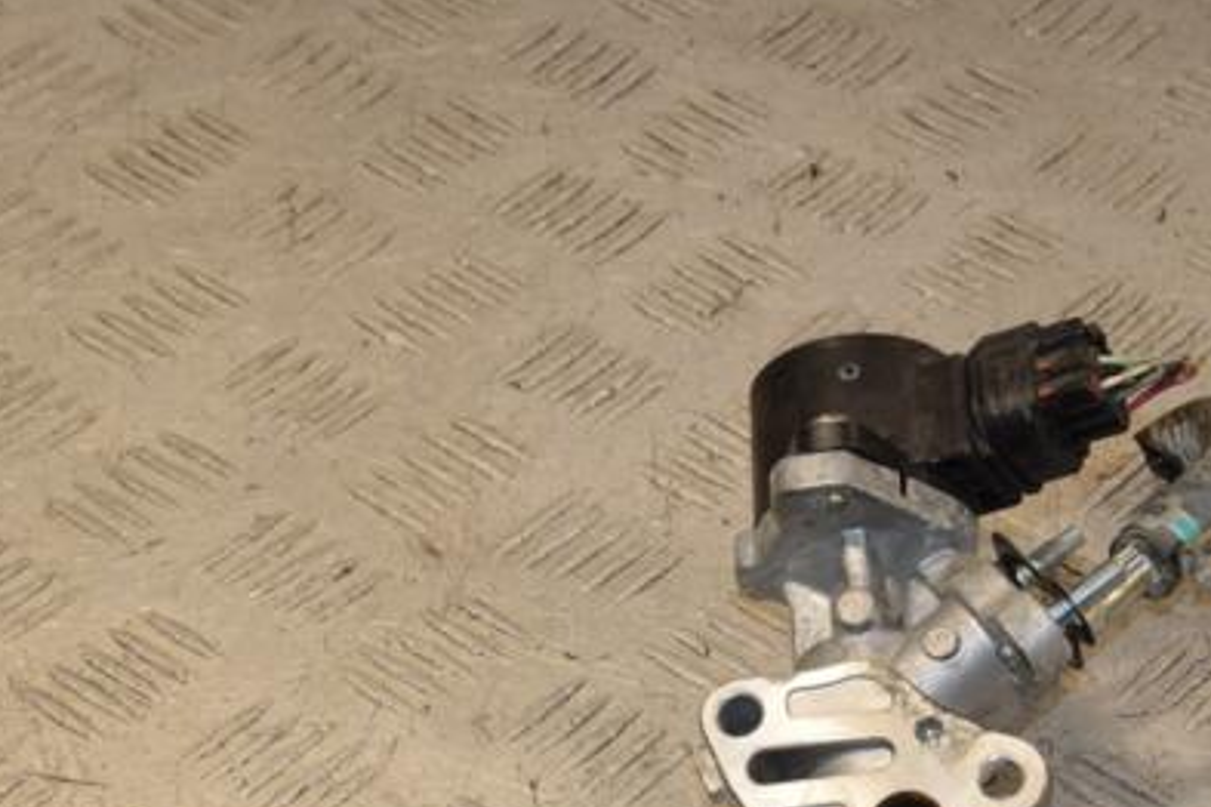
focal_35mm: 119
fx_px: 4003
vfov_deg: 11.5
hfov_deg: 17.1
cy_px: 582
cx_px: 854
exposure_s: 1/200
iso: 800
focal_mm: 52
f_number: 10
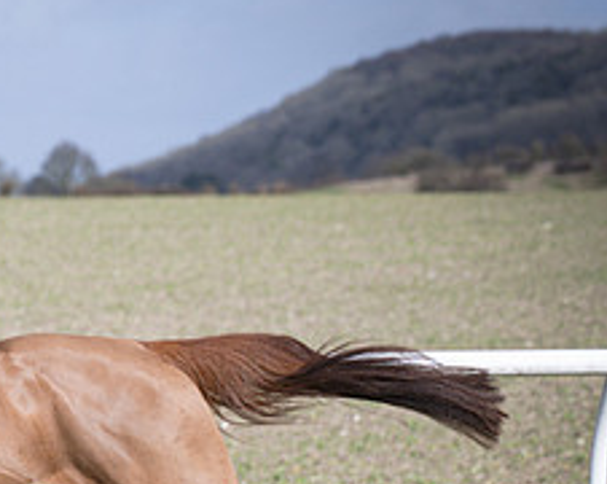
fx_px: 6671
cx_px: -213
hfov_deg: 5.2
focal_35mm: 372
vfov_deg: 4.1
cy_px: 635
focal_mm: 89
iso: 200
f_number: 4
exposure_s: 1/2000
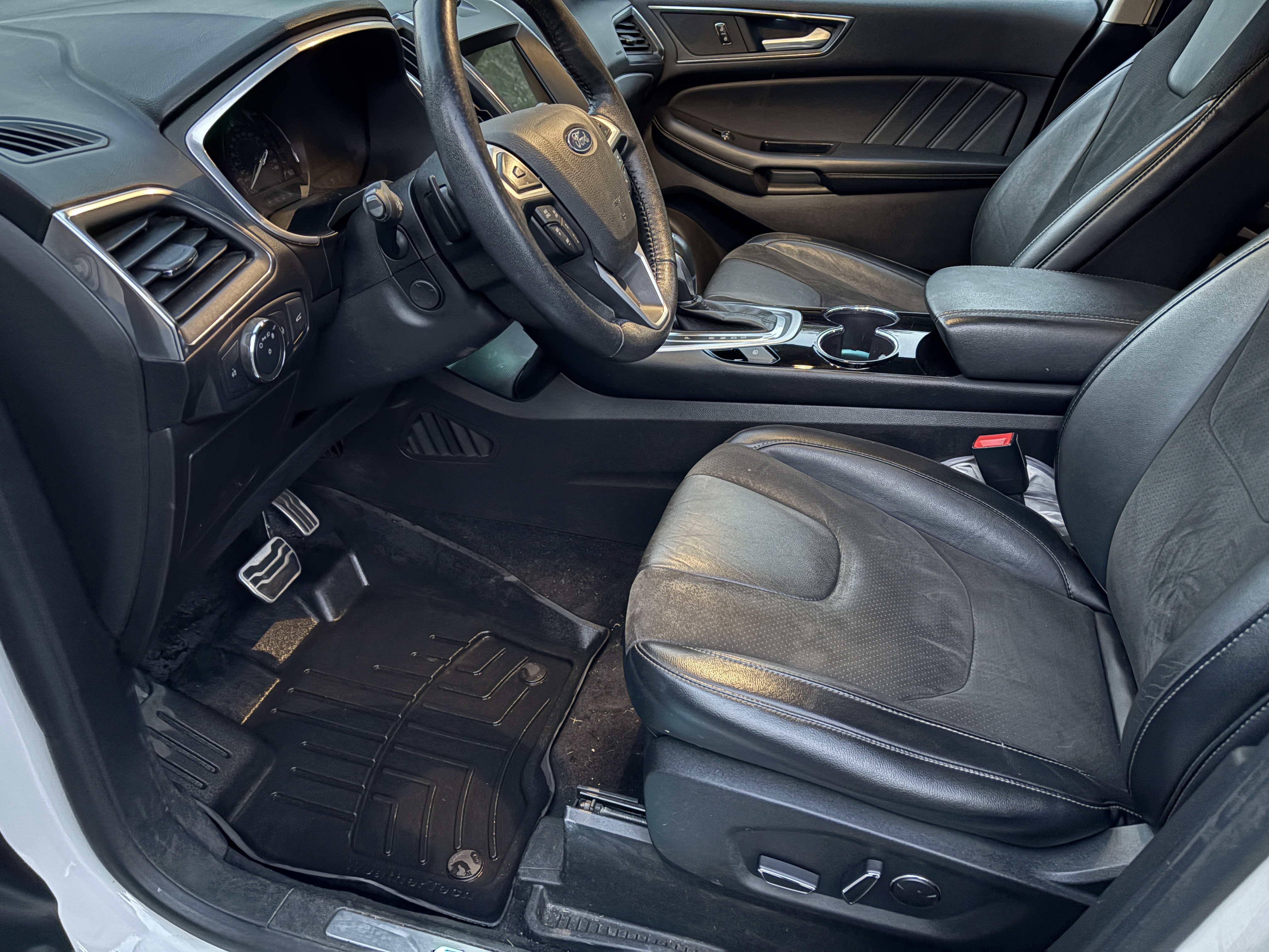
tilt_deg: -31.7
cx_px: 634
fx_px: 953
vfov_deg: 53.1
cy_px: 476
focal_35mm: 26
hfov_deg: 67.3
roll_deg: -3.1
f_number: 1.6
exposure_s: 1/24
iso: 1000
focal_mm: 5.96
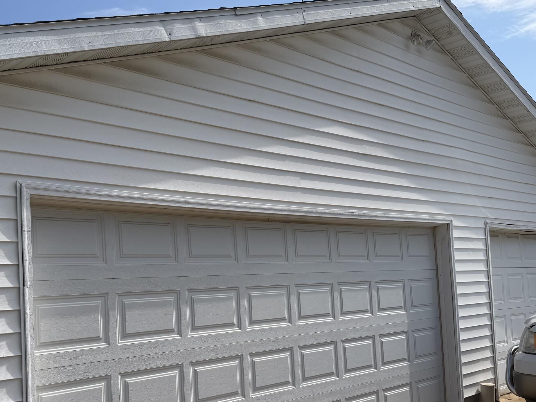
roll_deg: +1.9
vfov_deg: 36.4
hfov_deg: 47.7
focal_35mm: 39
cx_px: 231
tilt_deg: +2.2
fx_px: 604
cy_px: 272
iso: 80
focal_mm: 6.76
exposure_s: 1/7353
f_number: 1.78
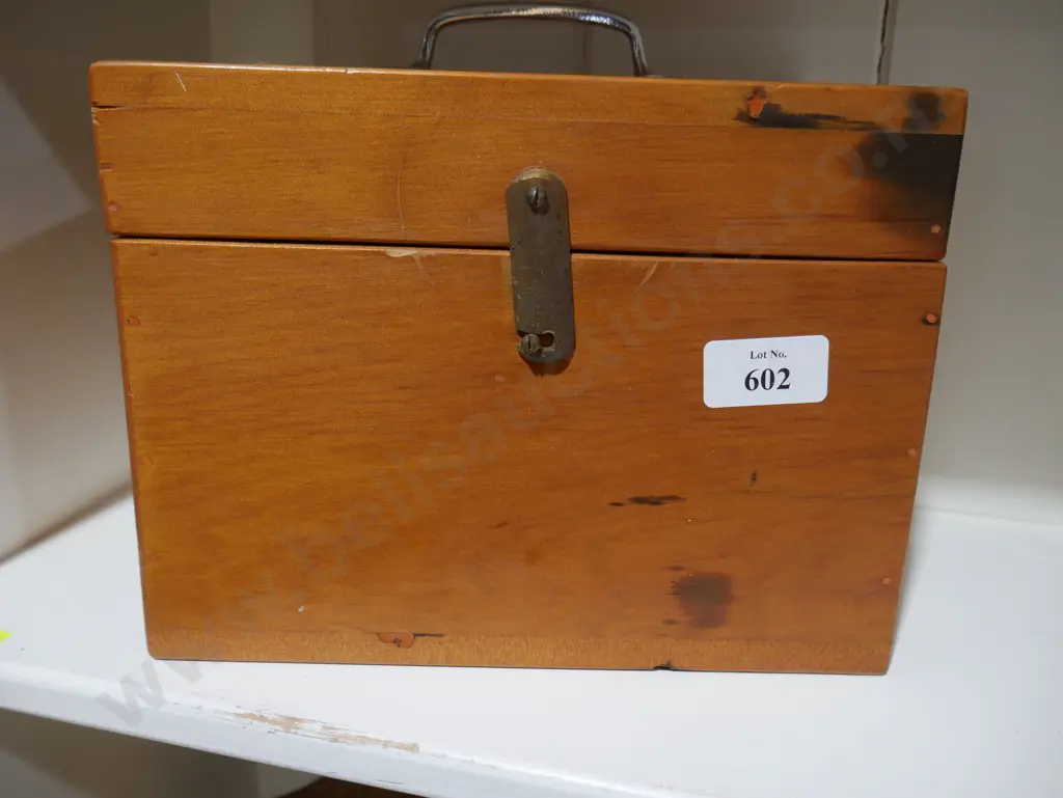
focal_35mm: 30
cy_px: 399
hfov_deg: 59.9
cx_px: 532
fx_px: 922
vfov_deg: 46.8
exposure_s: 1/60
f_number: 3.6
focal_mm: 15
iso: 320
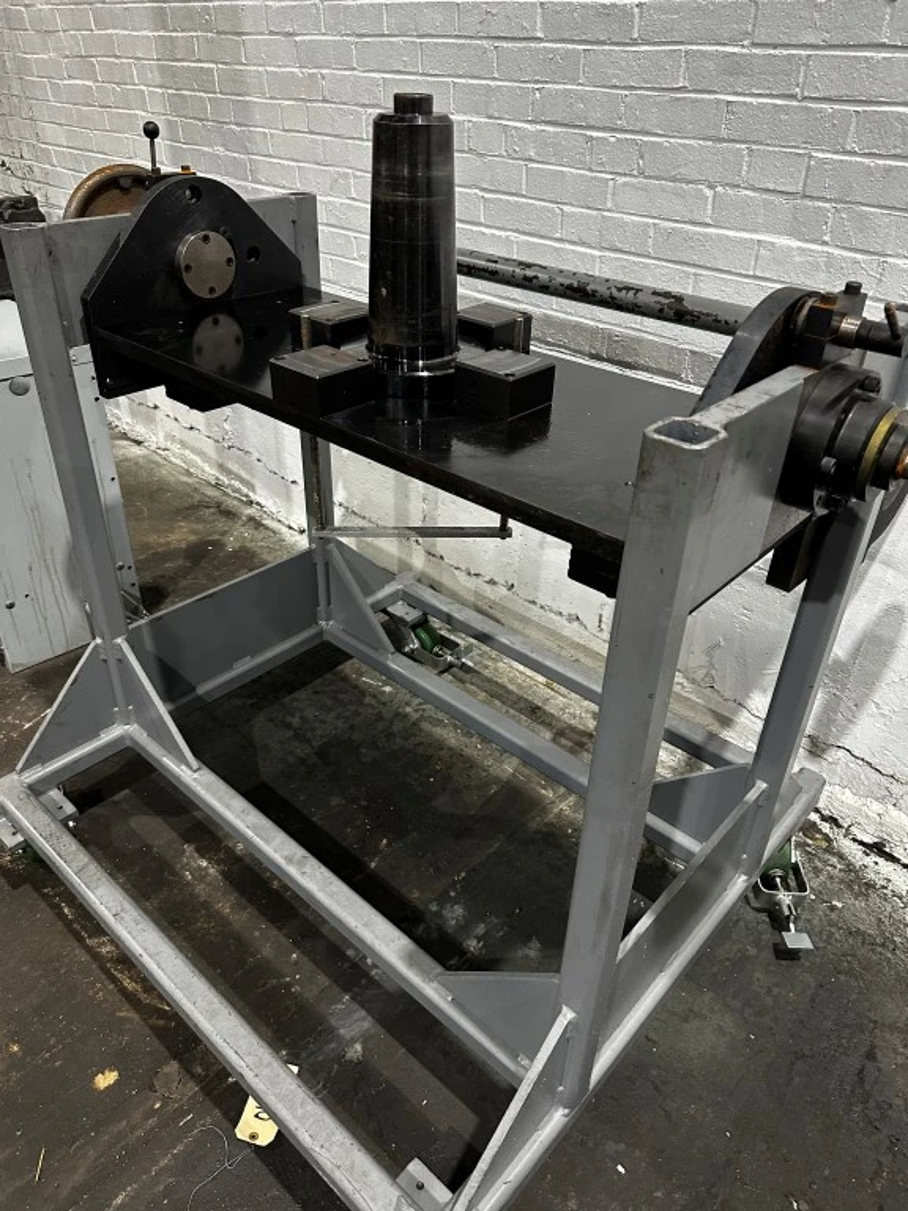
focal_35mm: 24
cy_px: 606
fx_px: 839
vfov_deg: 71.6
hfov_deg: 56.8
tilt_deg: -31.8
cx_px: 454
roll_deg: -2.2
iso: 320
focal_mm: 6.86
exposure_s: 1/60
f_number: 1.78
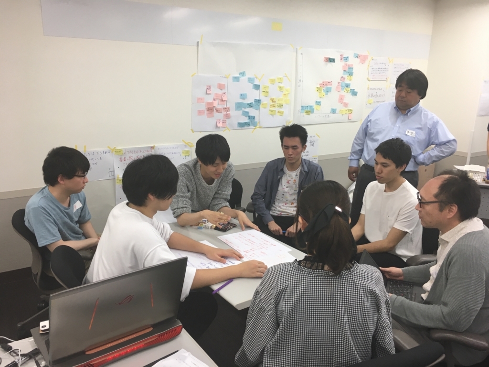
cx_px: 244
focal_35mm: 29
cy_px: 184
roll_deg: -1.3
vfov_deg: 48.2
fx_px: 410
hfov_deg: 61.7
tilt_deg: -14.2
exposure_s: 1/30
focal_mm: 4.15
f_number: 2.2
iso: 32
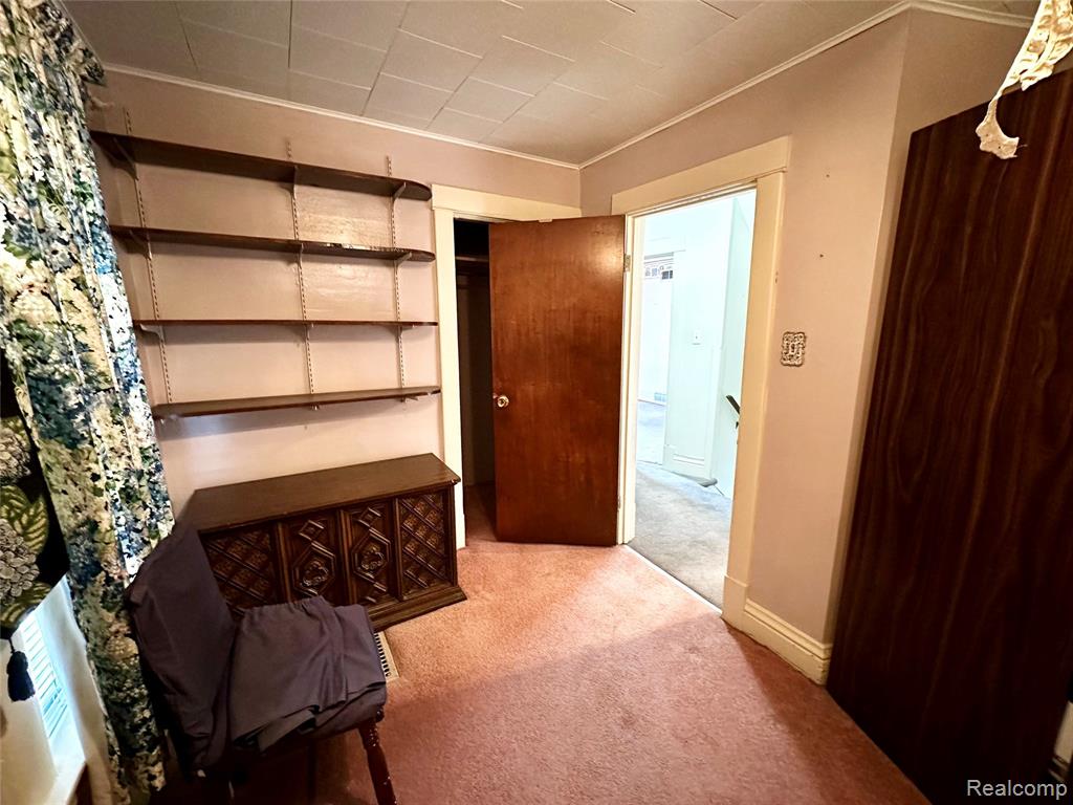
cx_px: 536
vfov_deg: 85.7
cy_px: 402
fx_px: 434
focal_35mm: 14
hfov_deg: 102.1
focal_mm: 2.22
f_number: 2.2
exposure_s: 1/60
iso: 800
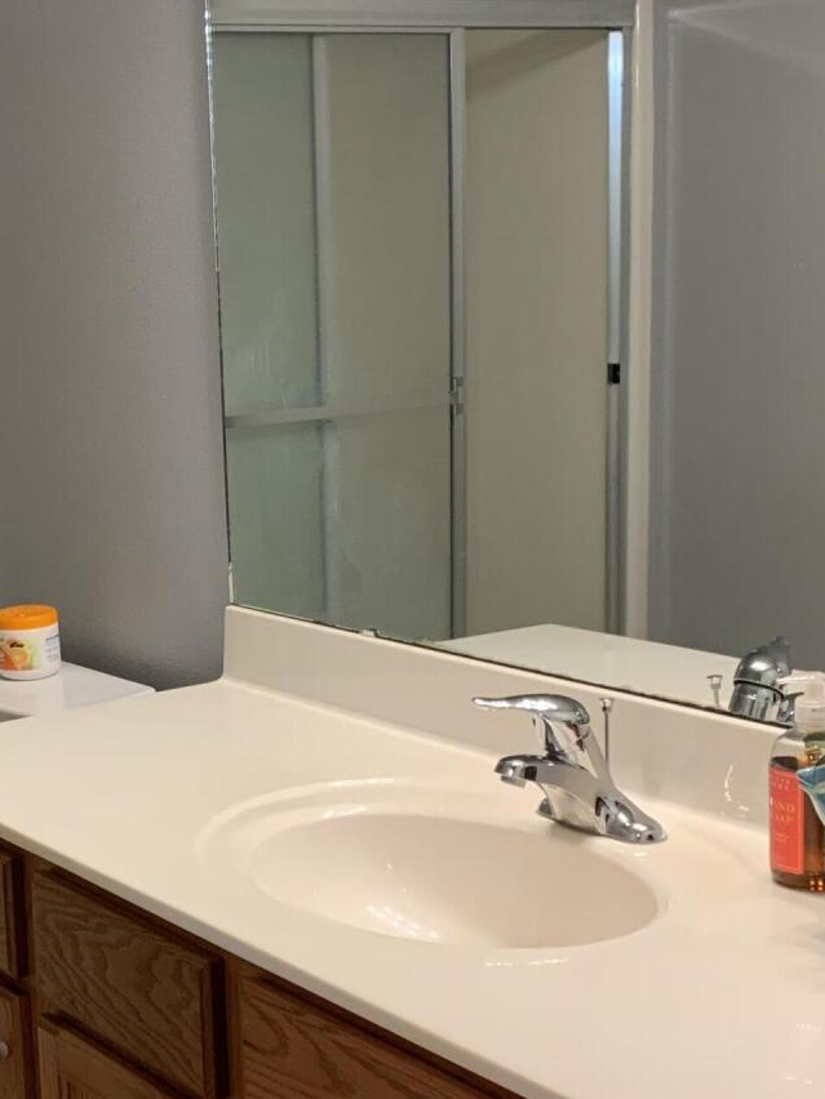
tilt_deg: -9.6
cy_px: 617
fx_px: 1938
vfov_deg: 31.6
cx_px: 123
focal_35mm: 61
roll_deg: +4.4
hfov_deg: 23.5
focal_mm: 4.25
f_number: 1.8
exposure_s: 1/60
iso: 160
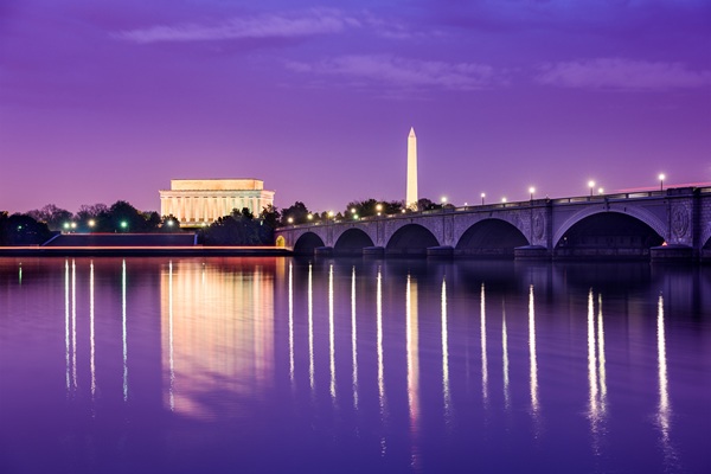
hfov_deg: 28.8
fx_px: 1382
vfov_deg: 19.5
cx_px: 356
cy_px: 237
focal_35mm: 70
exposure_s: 30
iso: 100
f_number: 7.1
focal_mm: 70
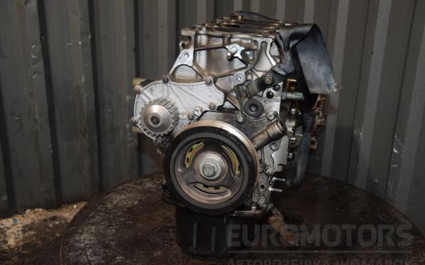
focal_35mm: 43
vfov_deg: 29.8
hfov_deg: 46.2
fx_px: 498
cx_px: 213
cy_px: 141
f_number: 5
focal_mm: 28
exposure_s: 1/60
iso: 800
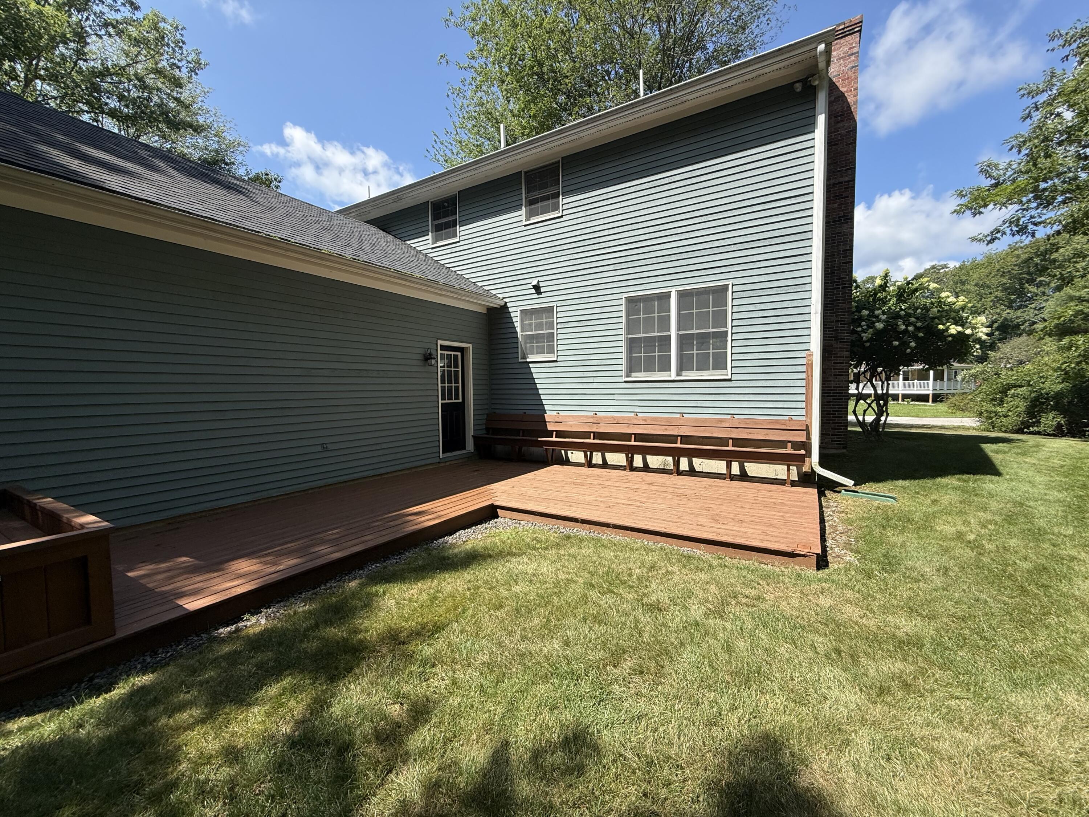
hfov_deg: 102.1
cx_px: 544
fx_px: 440
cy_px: 408
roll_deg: +0.7
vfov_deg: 85.7
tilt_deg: -2.0
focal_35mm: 14
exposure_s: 1/1125
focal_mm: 2.22
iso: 50
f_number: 2.2
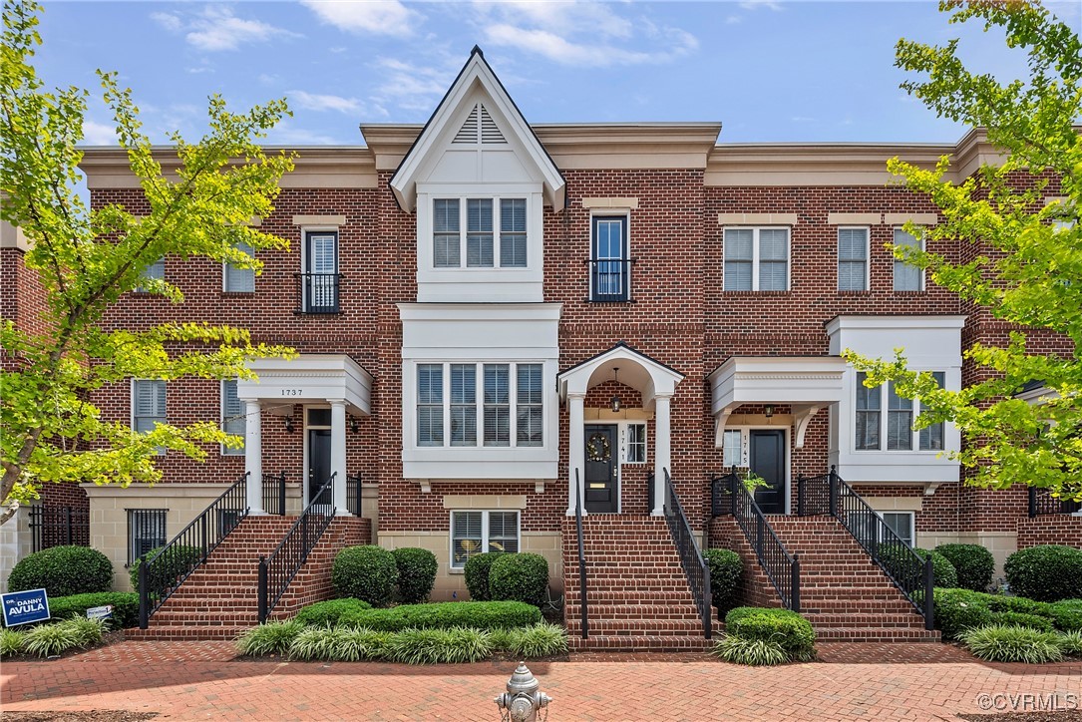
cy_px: 361
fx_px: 511
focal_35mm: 17
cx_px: 541
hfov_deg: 93.3
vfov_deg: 70.5
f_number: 11
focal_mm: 17
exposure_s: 1/320
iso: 800
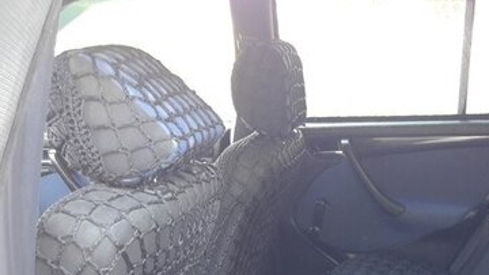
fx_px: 726
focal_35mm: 56
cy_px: 333
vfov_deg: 20.0
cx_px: 425
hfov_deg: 35.4
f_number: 1.9
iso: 125
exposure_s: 1/33
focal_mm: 3.7
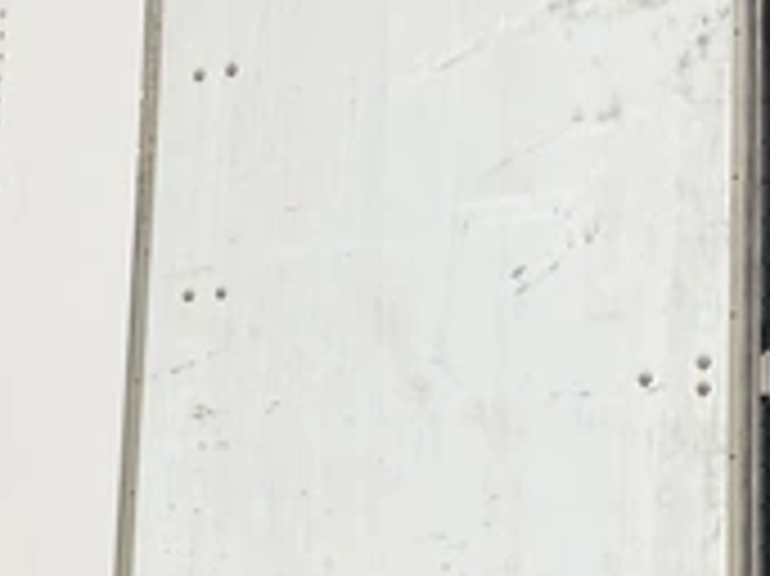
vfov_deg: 21.2
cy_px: 508
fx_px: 1512
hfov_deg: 28.6
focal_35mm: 68
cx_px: 428
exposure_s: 1/7407
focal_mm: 3
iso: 25
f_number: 1.8
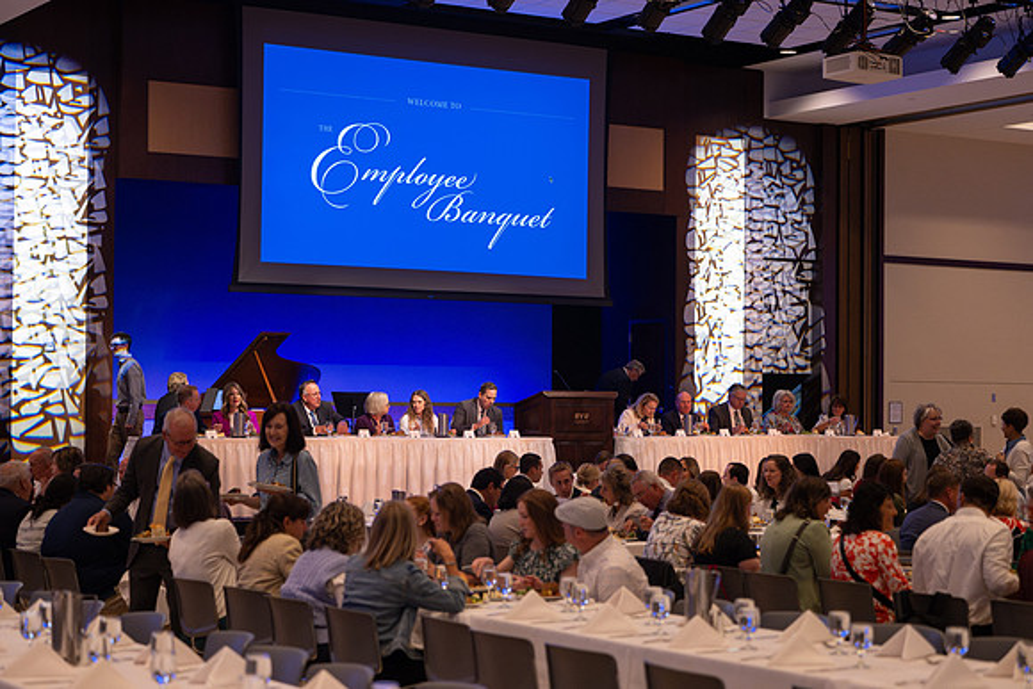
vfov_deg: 19.5
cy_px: 344
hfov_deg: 28.8
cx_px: 516
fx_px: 2009
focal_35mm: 70
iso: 2000
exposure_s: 1/160
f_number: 2.8
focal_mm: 70
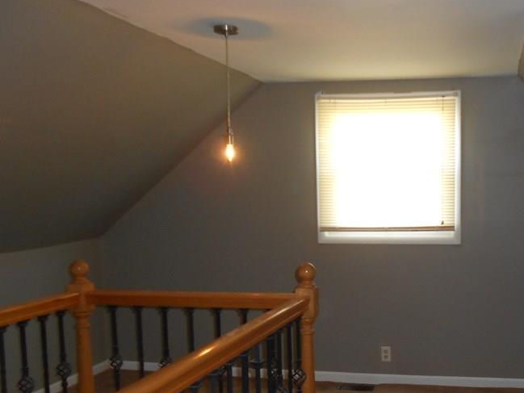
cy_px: 259
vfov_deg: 34.8
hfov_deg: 44.1
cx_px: 400
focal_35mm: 41
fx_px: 621
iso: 200
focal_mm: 4.6
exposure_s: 1/25
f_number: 3.2
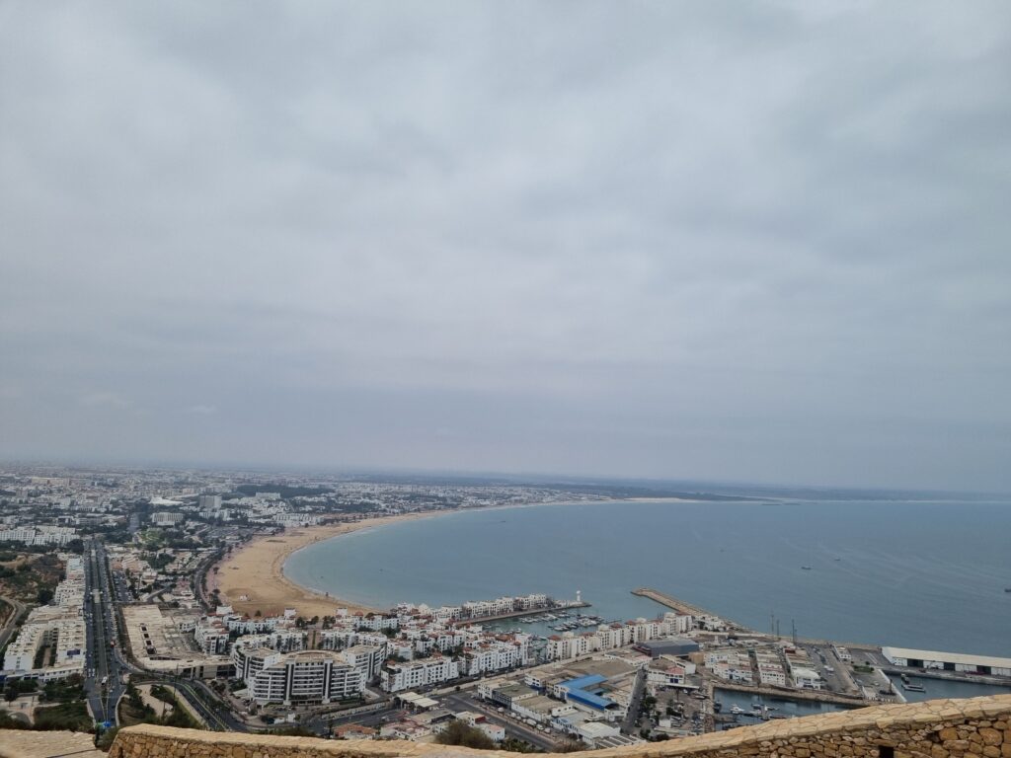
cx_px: 506
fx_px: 759
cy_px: 379
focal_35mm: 26
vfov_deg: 53.1
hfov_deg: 67.3
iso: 50
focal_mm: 5.4
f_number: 1.8
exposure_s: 1/9792
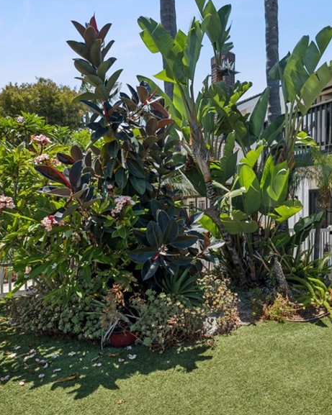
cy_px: 224
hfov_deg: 53.5
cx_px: 259
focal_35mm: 25
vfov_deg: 68.0
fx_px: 307
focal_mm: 10
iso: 125
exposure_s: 1/105
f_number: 8
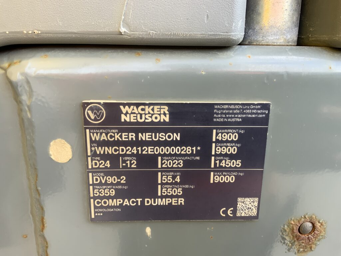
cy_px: 128
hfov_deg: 61.7
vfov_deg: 48.2
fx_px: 286
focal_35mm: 29
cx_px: 170
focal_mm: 3
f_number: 1.8
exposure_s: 1/125
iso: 16
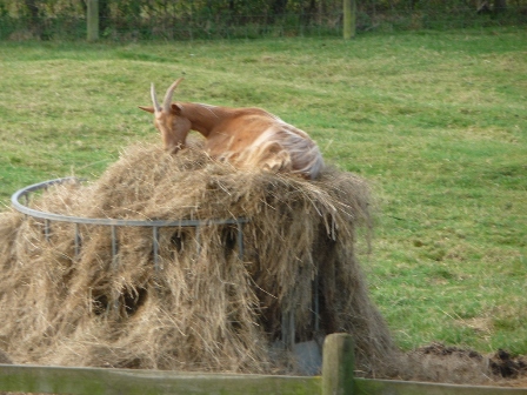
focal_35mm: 280
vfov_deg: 5.3
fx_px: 4263
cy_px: 198
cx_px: 264
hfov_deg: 7.1
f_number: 4.9
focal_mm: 47
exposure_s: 1/125
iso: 100
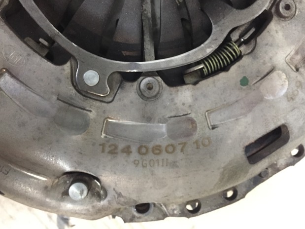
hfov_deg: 60.0
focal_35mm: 30
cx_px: 150
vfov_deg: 46.8
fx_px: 264
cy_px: 114
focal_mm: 4.15
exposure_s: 1/25
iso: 250
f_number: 2.2
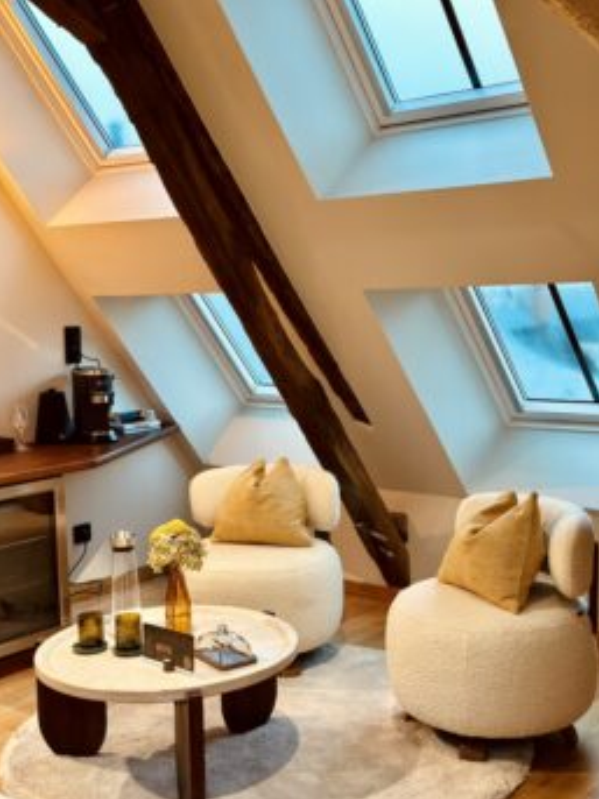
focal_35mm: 49
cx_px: 297
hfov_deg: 29.7
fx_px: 1131
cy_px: 405
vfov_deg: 38.9
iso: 320
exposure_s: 1/60
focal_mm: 6.86
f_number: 1.78
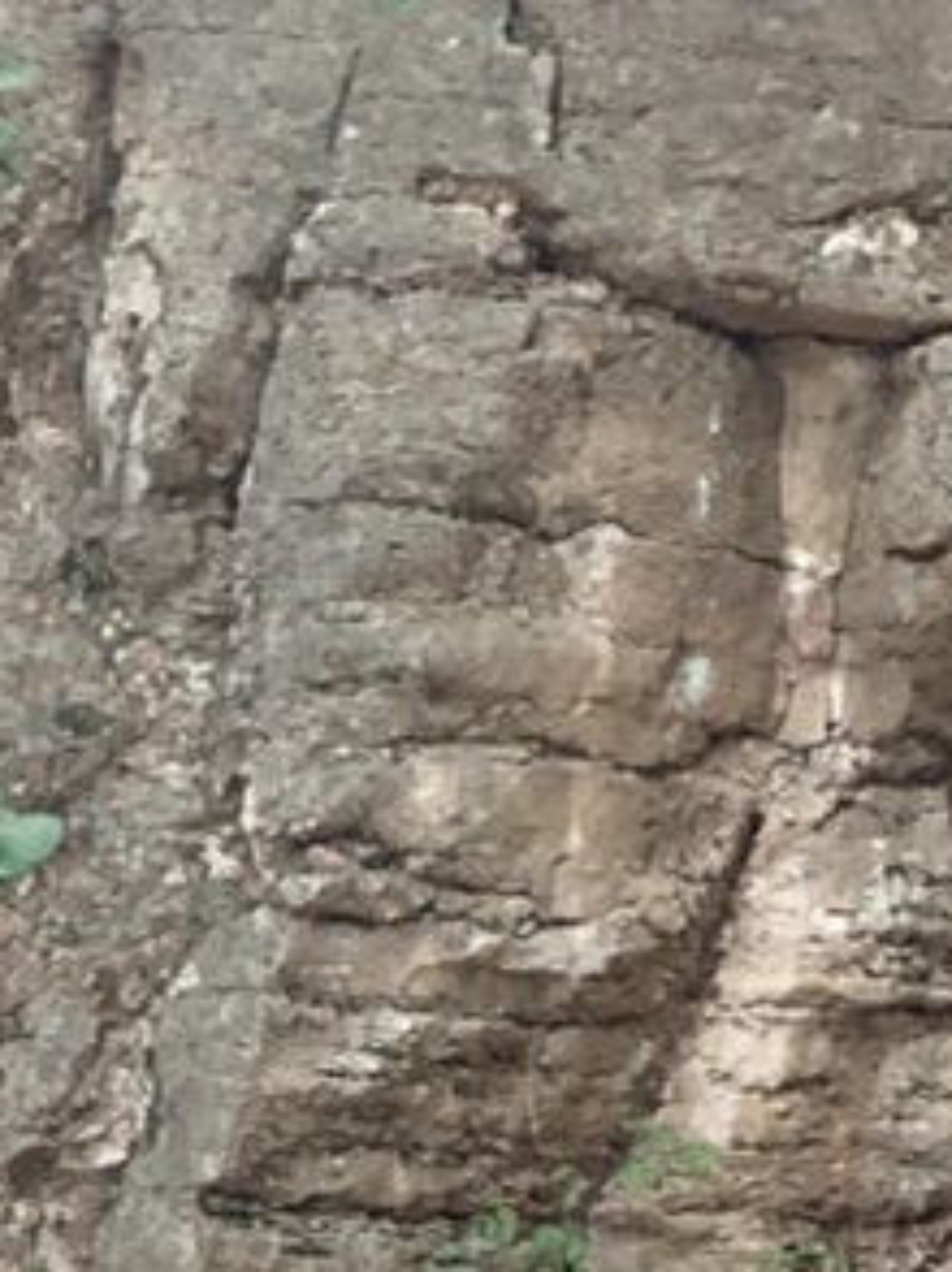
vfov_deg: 10.1
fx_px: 6500
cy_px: 2734
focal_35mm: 177
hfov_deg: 8.2
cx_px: -515
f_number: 1.8
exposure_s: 1/121
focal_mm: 4.25
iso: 50
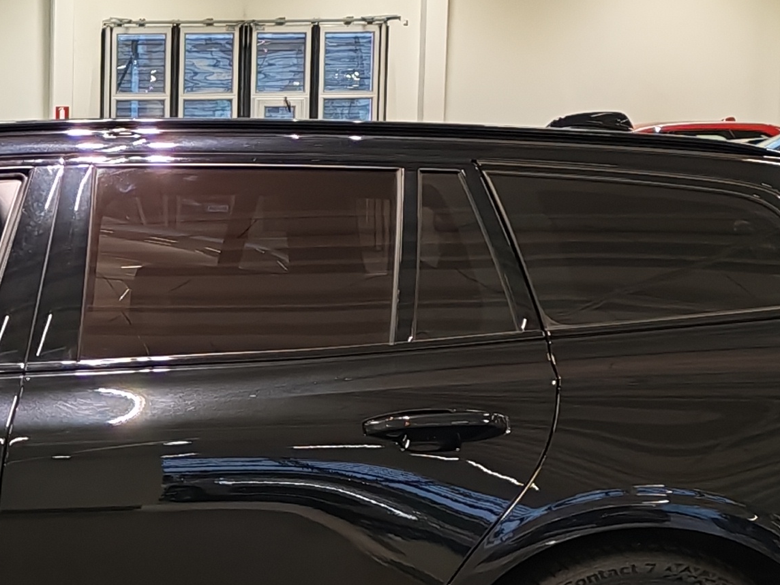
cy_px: 462
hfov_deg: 16.8
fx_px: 2501
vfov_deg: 13.3
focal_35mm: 111
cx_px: -204
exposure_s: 1/100
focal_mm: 6.12
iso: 320
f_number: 1.9
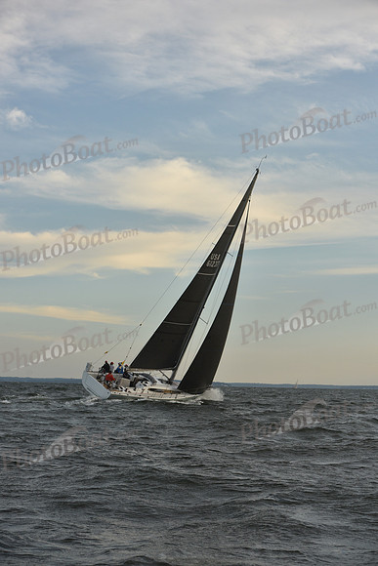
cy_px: 283
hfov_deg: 19.5
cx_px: 189
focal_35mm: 70
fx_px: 1102
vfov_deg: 28.8
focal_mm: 70
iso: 250
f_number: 5.6
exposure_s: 1/1000
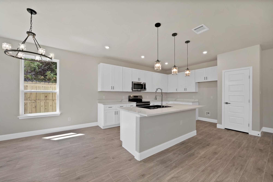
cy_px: 91
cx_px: 136
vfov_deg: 85.5
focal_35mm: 13
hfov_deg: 108.3
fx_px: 99
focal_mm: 13
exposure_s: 1/15
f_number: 9
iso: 640
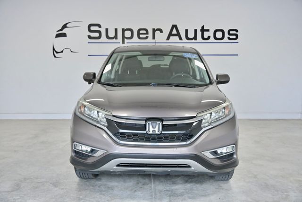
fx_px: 319
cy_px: 101
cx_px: 151
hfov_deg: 50.7
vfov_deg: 35.1
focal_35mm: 38
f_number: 4
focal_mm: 38
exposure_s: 1/1600
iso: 2000
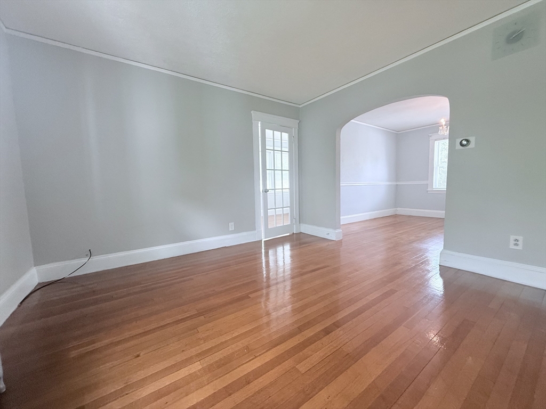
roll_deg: +2.5
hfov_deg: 102.1
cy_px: 204
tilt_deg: -4.9
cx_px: 273
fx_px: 221
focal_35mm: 14
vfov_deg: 85.7
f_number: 2.2
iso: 250
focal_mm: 2.22
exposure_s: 1/120
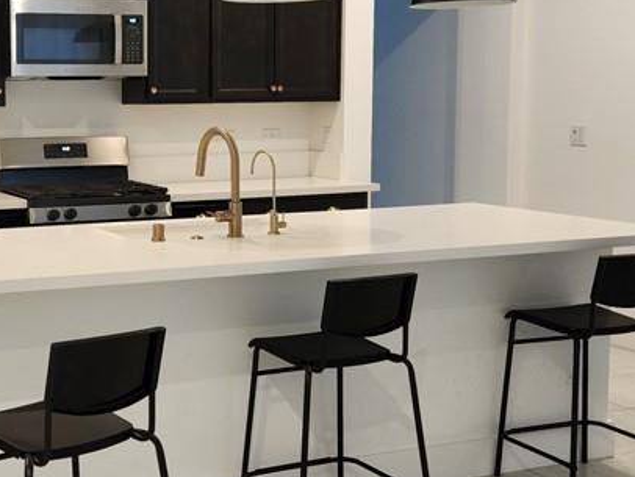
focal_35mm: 58
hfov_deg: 32.2
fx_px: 1065
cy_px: 191
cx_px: 117
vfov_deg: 25.2
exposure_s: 1/120
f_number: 1.8
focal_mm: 5.4
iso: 200
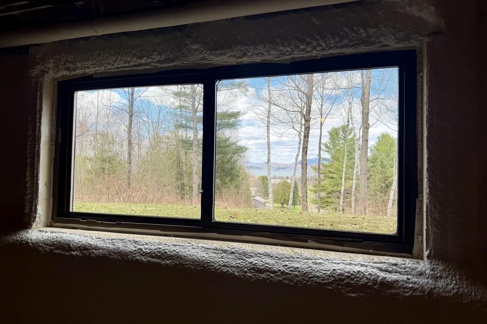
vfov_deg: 51.3
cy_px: 159
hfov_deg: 71.5
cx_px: 244
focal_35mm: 25
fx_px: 338
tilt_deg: +0.8
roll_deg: -0.2
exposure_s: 1/1005
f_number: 1.78
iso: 80
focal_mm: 6.76
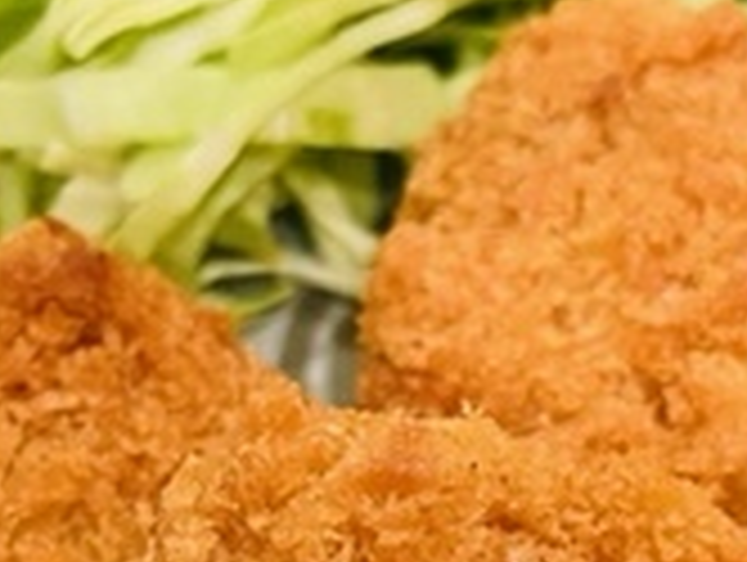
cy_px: 755
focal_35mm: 100
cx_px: 518
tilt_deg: -59.1
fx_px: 2161
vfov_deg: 14.2
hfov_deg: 19.5
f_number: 1.6
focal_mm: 5.1
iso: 400
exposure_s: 1/40
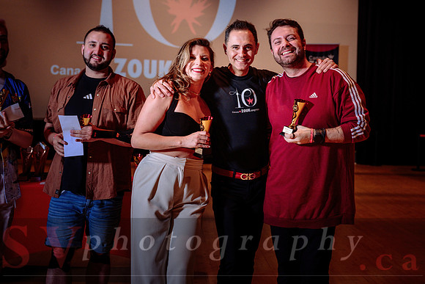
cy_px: 121
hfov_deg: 37.6
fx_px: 623
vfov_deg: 25.6
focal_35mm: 53
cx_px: 244
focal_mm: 46
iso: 1000
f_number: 4
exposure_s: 1/125
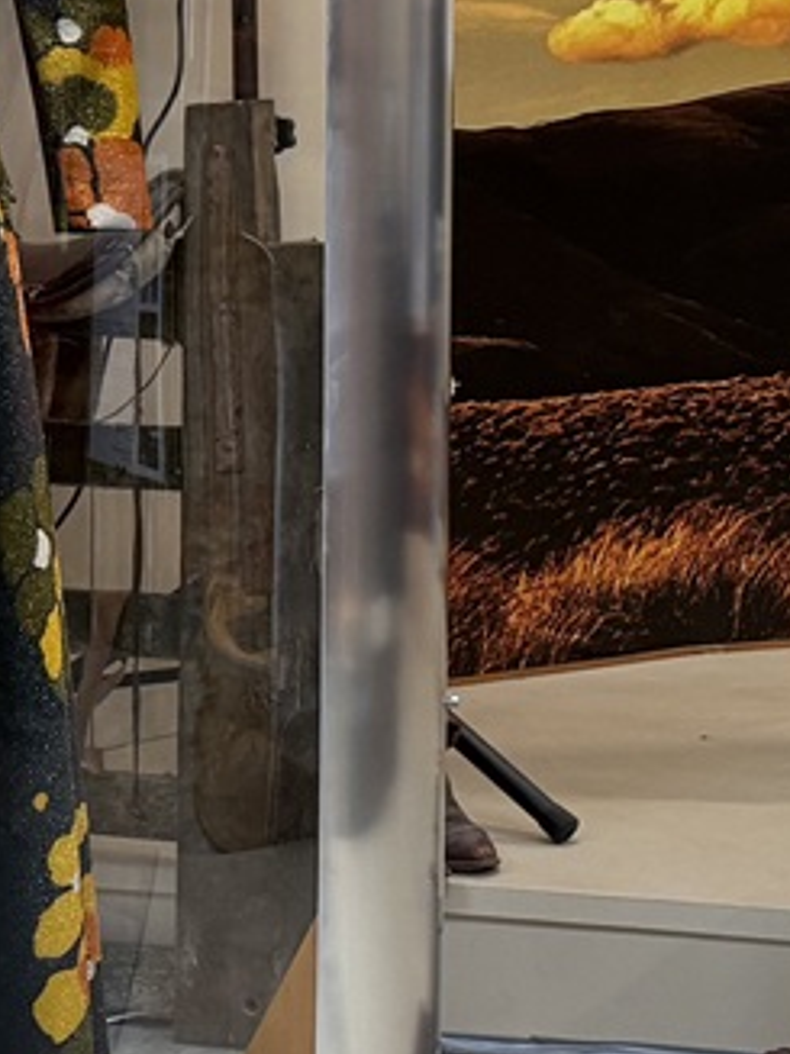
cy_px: 288
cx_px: 805
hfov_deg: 13.4
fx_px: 3319
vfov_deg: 18.0
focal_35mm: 109
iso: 200
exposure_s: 1/100
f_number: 1.78
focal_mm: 6.76
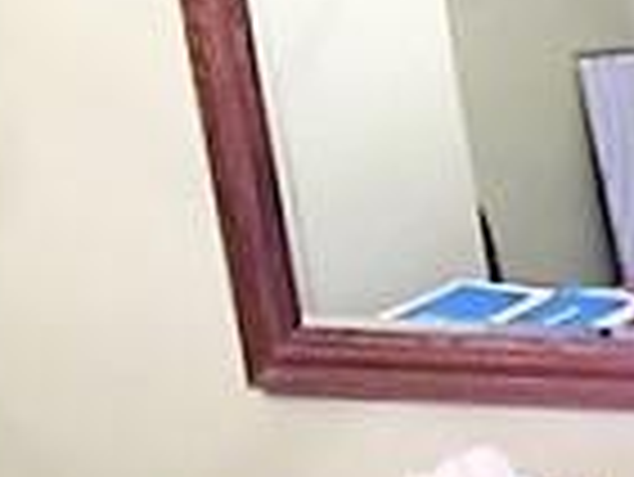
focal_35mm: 127
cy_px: 502
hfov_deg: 13.1
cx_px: 1320
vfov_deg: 11.5
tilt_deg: -18.2
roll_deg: -0.4
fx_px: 2328
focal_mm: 4.15
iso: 100
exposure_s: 1/10
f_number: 2.2
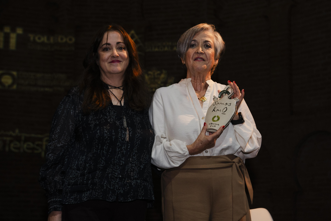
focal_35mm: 73
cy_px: 113
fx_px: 671
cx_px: 172
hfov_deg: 27.7
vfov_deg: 18.7
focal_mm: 60
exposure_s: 1/200
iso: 800
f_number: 4.5
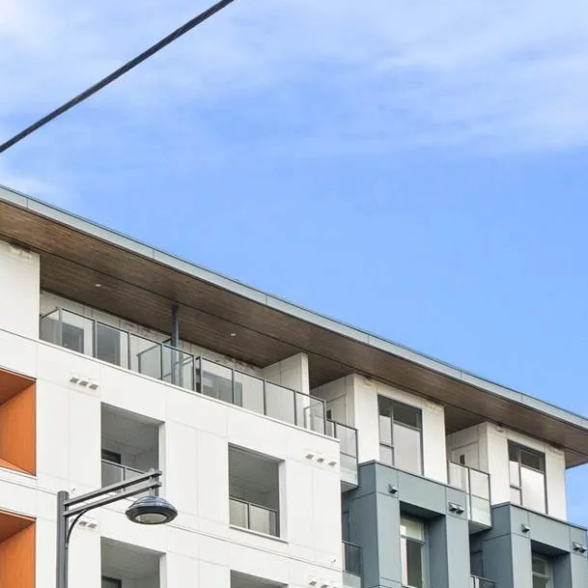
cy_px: 724
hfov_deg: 18.9
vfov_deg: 18.2
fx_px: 1730
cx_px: 46
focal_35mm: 90
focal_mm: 21
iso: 400
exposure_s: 1/80
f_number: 6.3
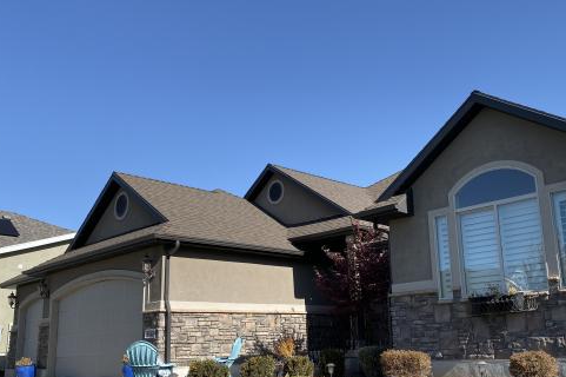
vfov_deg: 36.7
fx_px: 566
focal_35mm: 36
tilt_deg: +15.0
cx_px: 340
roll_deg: +1.6
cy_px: 225
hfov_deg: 52.8
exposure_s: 1/1838
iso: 32
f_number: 1.8
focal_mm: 4.25
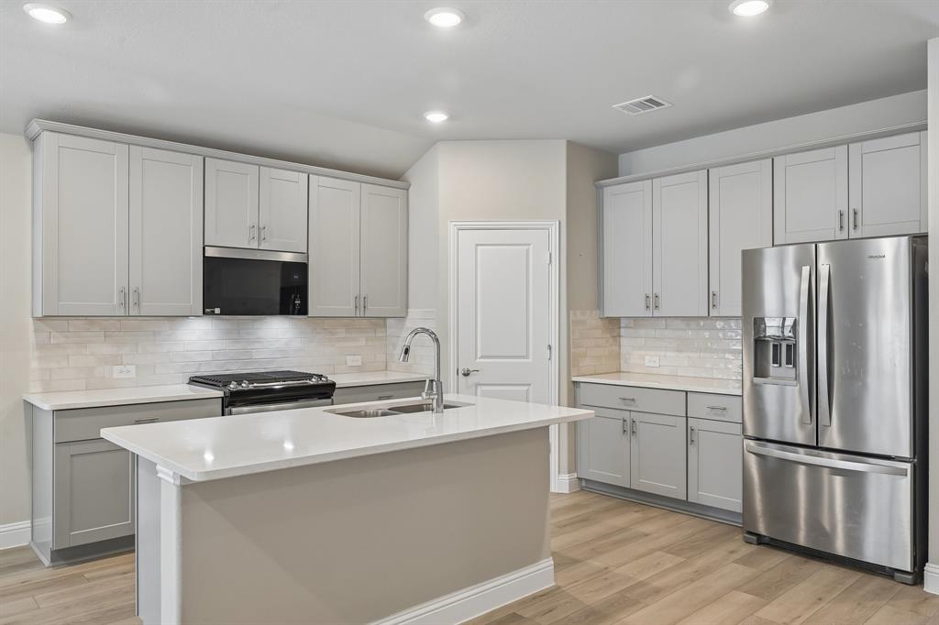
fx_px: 626
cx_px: 470
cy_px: 312
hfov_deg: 73.8
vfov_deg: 53.1
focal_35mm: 24
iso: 400
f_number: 8
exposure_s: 1/8
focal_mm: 24
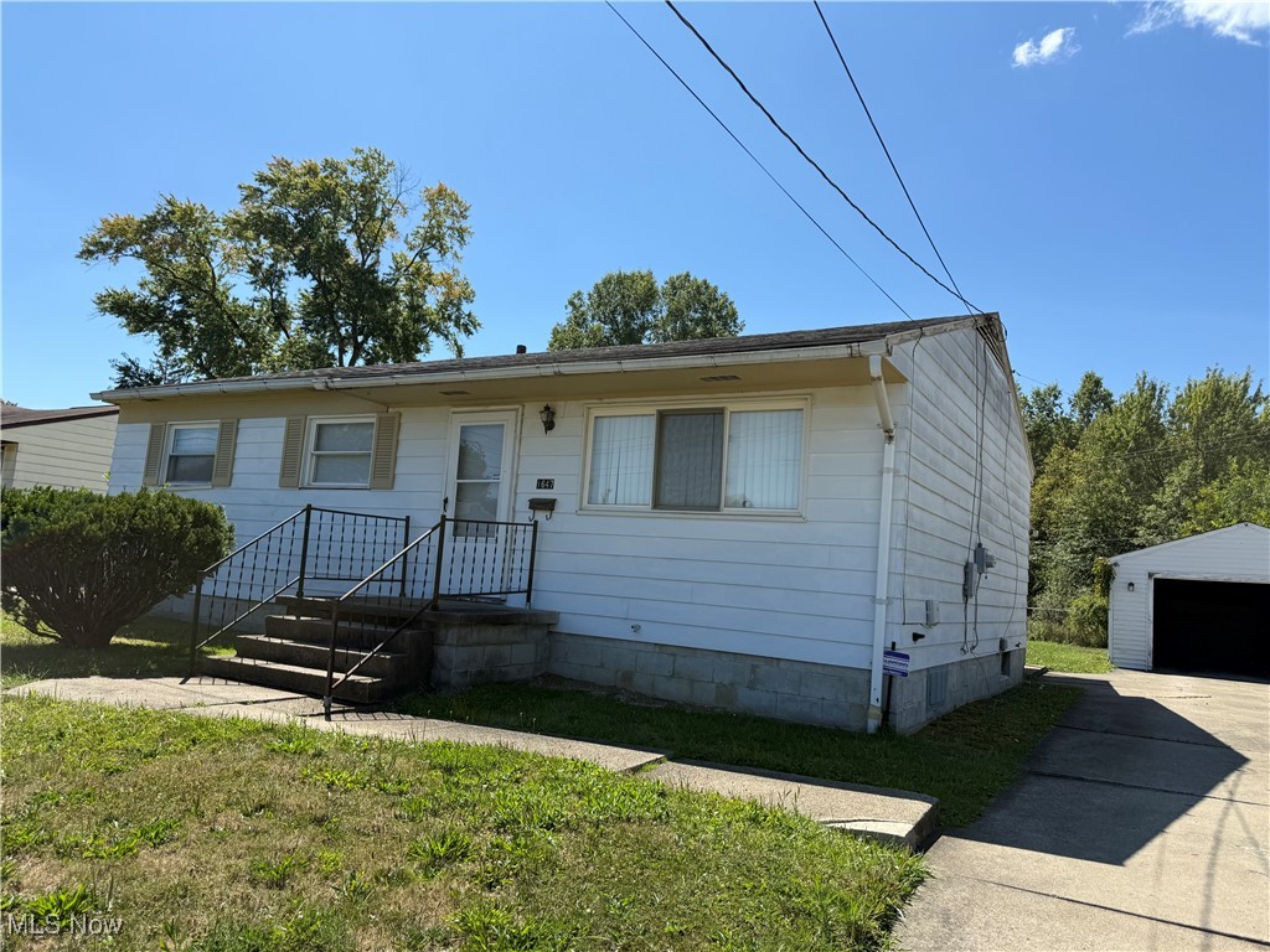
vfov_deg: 56.8
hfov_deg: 71.6
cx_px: 635
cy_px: 476
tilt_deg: +6.9
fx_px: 881
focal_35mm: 24
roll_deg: -3.9
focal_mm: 6.76
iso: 80
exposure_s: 1/4167
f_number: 1.78
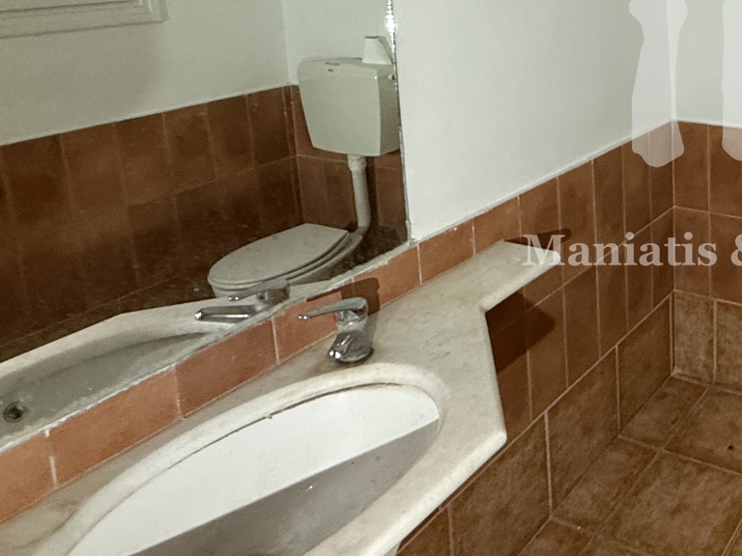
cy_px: 42
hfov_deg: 43.9
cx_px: 763
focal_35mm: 35
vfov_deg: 37.6
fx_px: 750
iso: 400
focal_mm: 2.22
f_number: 2.2
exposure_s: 1/60
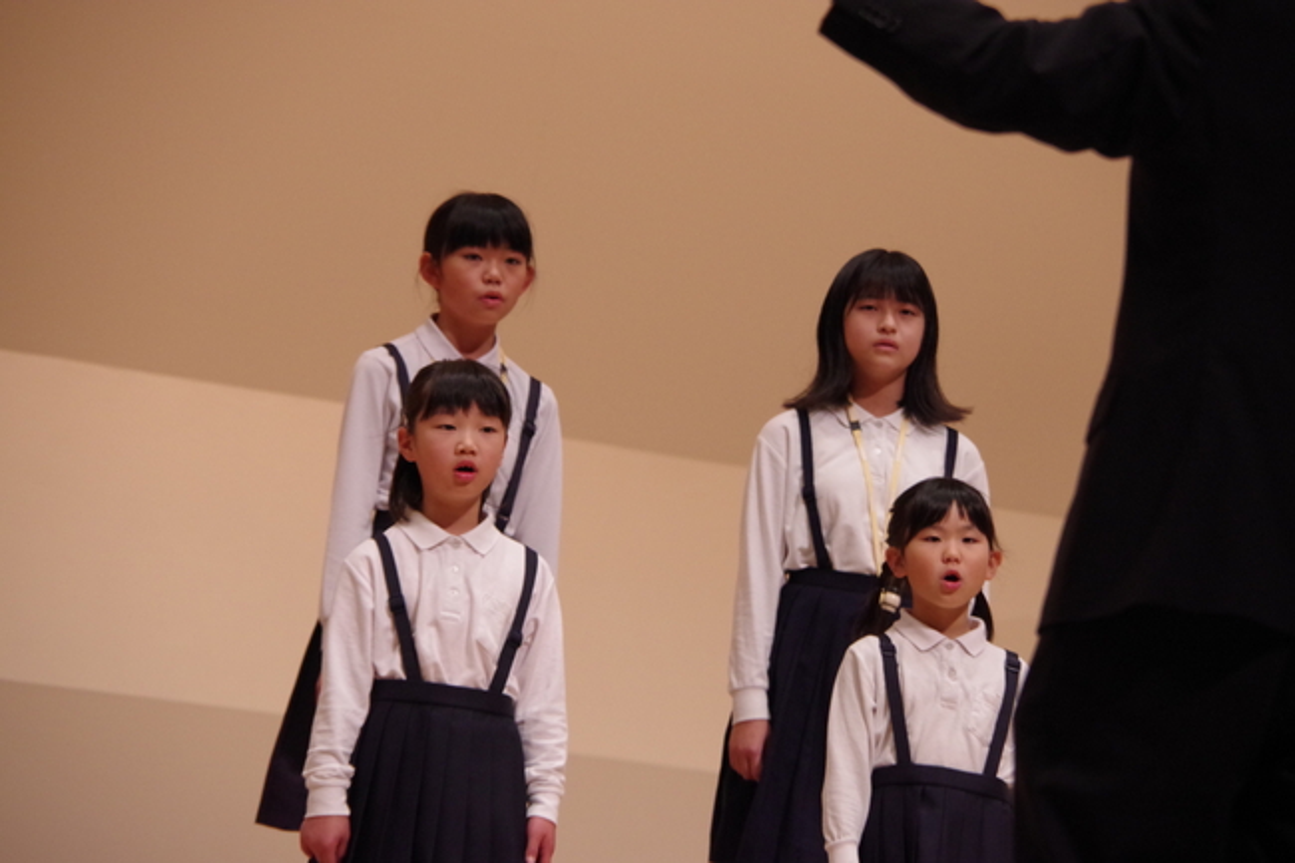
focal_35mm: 202
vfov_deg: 6.8
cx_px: 648
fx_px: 7264
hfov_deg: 10.2
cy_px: 432
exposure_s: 1/400
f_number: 5.6
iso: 3200
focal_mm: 135
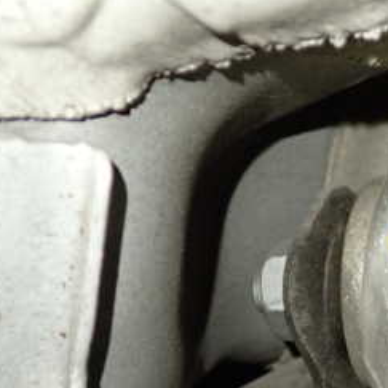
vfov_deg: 20.8
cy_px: 276
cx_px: 442
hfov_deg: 19.8
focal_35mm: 83
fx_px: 1053
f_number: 2.7
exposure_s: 1/40
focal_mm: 6.83
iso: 640
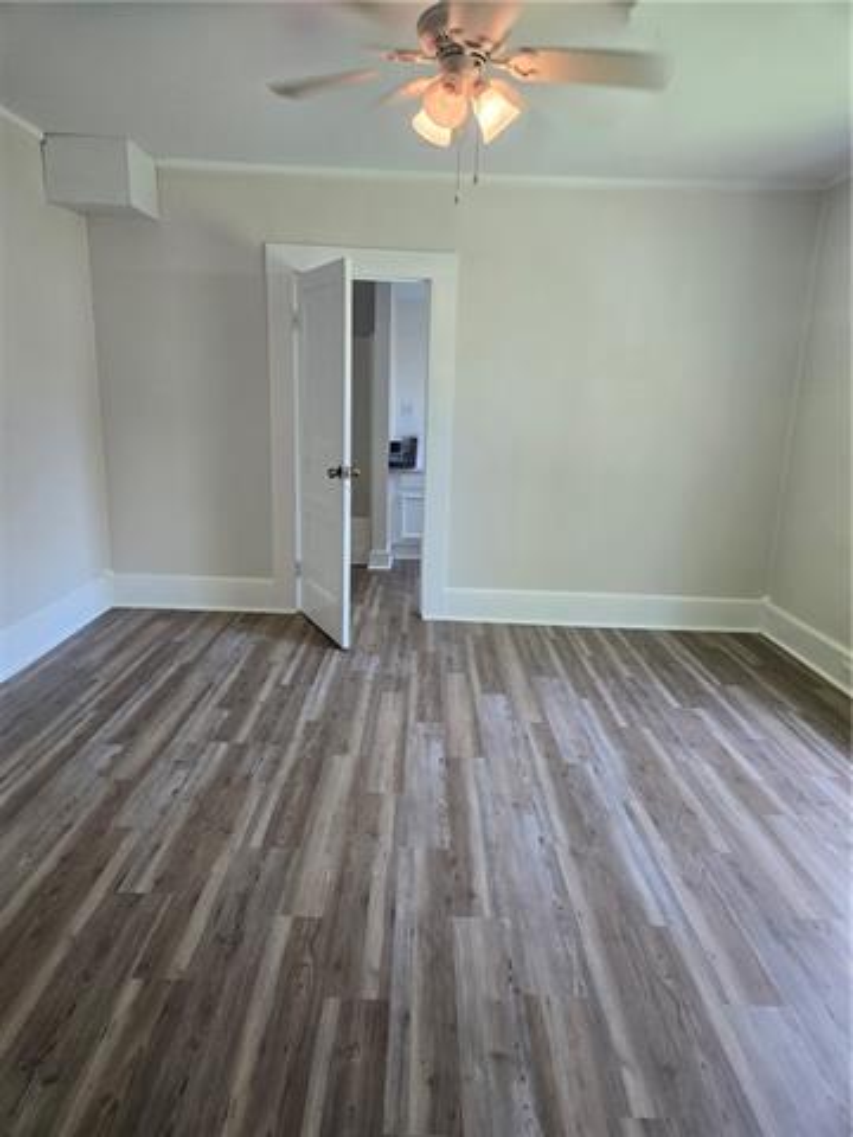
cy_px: 568
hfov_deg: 58.9
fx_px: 756
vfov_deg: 73.9
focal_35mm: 23
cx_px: 426
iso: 160
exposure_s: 1/120
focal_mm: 5.4
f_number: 1.8
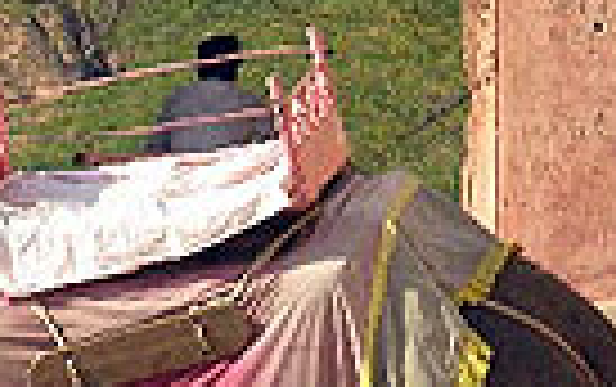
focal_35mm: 783
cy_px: 603
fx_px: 13161
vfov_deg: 1.7
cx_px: 103
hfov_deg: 2.7
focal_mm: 57.3
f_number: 6.8
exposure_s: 1/138
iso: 50
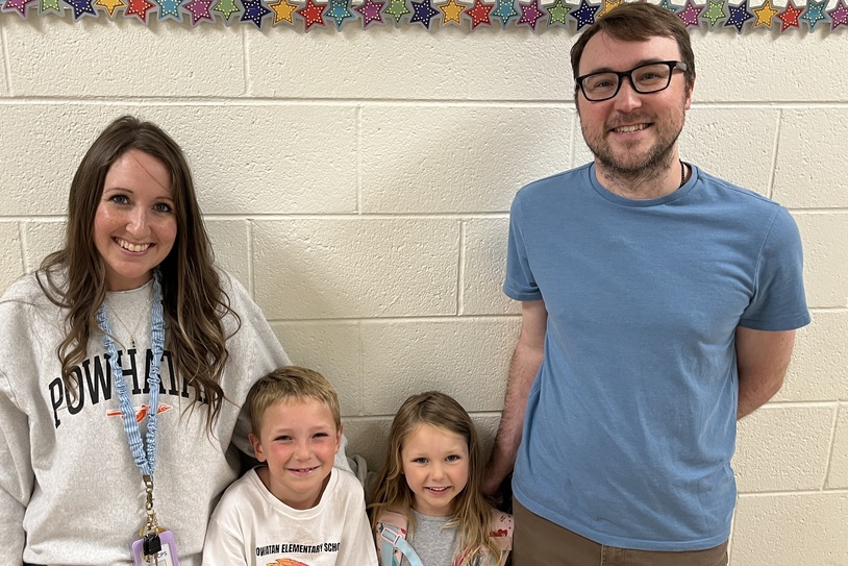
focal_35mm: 34
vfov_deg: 38.8
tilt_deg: -14.9
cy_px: 319
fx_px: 801
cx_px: 367
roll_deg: -1.2
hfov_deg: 55.6
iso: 160
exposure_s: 1/60
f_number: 1.6
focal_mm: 5.1
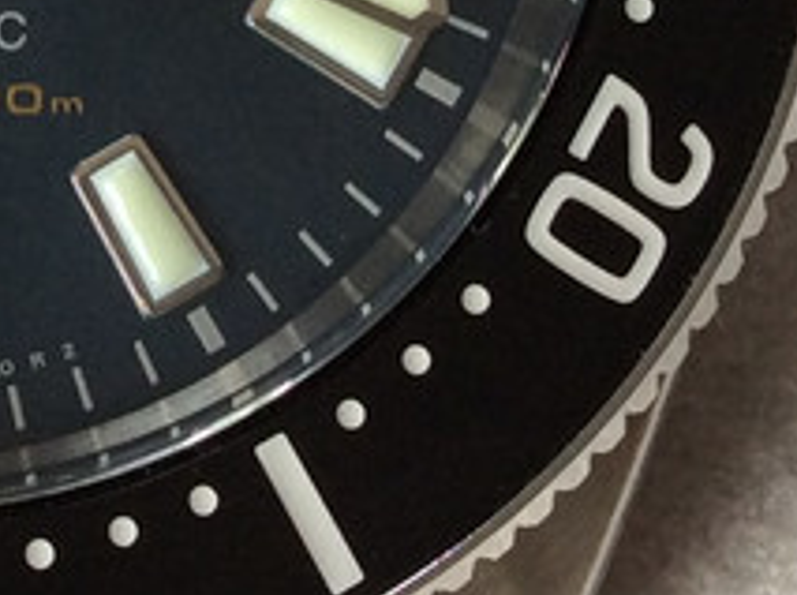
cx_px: -17
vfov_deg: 9.0
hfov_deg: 12.1
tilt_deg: -80.3
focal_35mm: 161
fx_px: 3701
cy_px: -292
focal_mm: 3.3
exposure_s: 1/50
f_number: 2.4
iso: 50
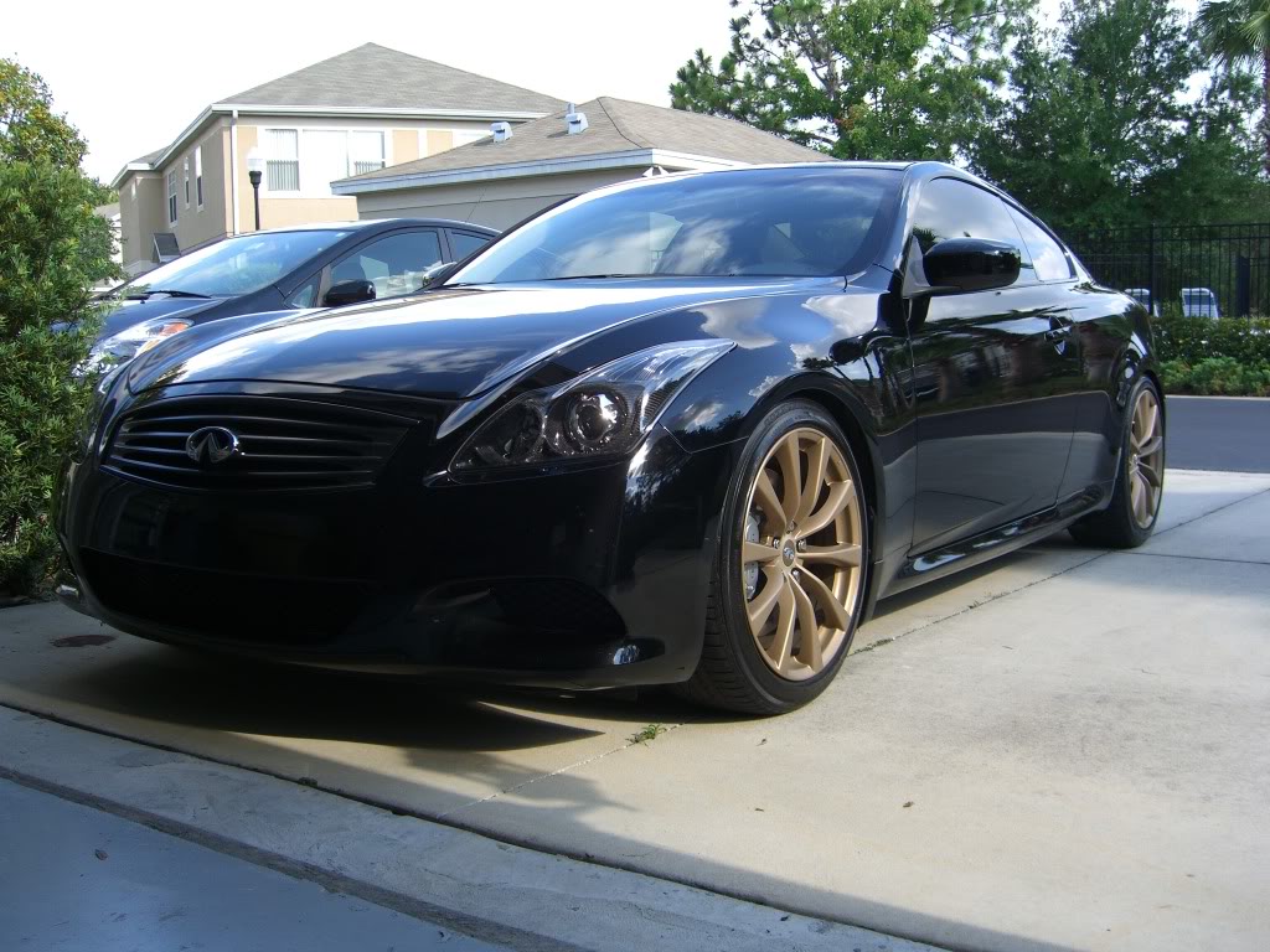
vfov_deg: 37.7
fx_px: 1394
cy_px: 476
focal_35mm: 38
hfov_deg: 49.0
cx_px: 635
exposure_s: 1/400
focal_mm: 7.9
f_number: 2.8
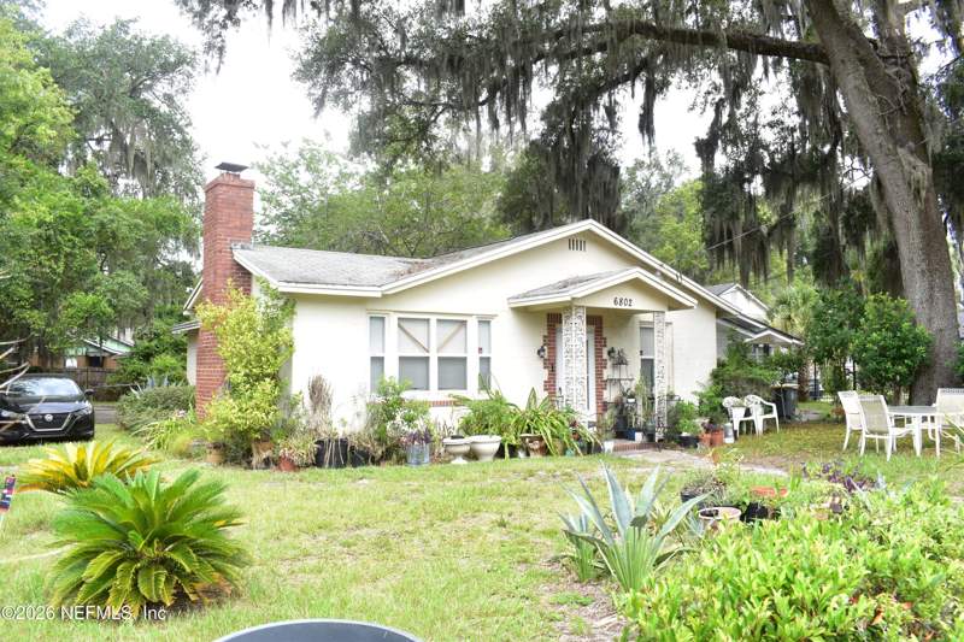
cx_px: 482
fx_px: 723
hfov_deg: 67.4
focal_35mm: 27
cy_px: 321
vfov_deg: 47.9
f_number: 6.3
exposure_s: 1/160
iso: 250
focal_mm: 18
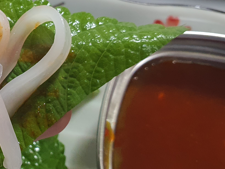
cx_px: -29
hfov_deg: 27.4
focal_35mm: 64
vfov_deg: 22.9
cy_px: 63
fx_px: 416
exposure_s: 1/40
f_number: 2.4
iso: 320
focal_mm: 4.3
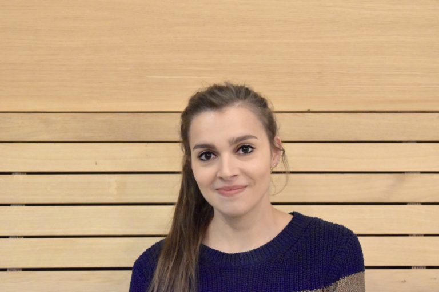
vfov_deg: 16.6
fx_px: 1006
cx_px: 220
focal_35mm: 82
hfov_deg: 24.6
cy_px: 146
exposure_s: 1/60
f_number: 5.6
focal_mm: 55
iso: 4500
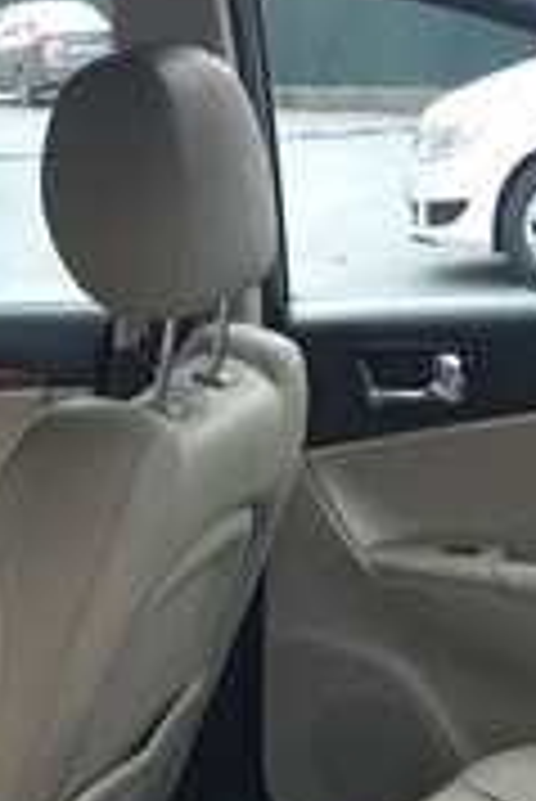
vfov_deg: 22.4
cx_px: 248
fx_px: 1805
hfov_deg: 16.9
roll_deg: +5.1
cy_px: 1044
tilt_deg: -26.6
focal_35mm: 81
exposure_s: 1/33
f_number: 1.8
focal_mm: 3.99
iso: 25
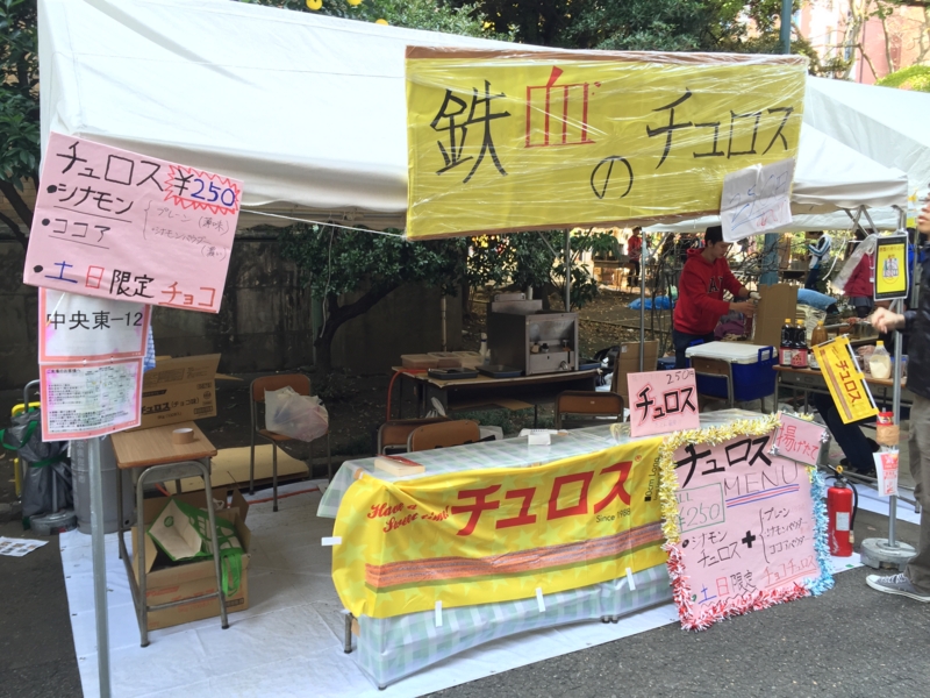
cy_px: 349
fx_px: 779
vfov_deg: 48.2
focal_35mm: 29
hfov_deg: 61.7
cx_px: 465
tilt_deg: -7.4
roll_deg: -0.6
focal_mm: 4.15
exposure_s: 1/30
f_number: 2.2
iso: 32
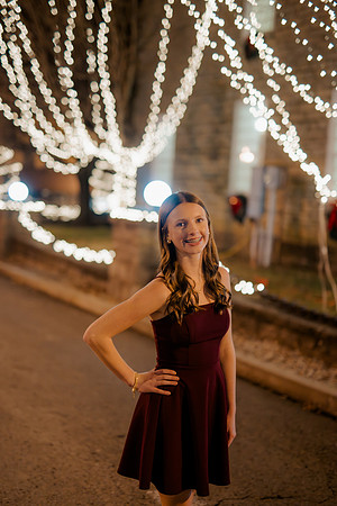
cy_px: 253
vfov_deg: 39.6
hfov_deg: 27.0
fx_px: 702
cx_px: 168
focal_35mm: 50
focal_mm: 50
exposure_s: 1/200
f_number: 1.4
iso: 2500
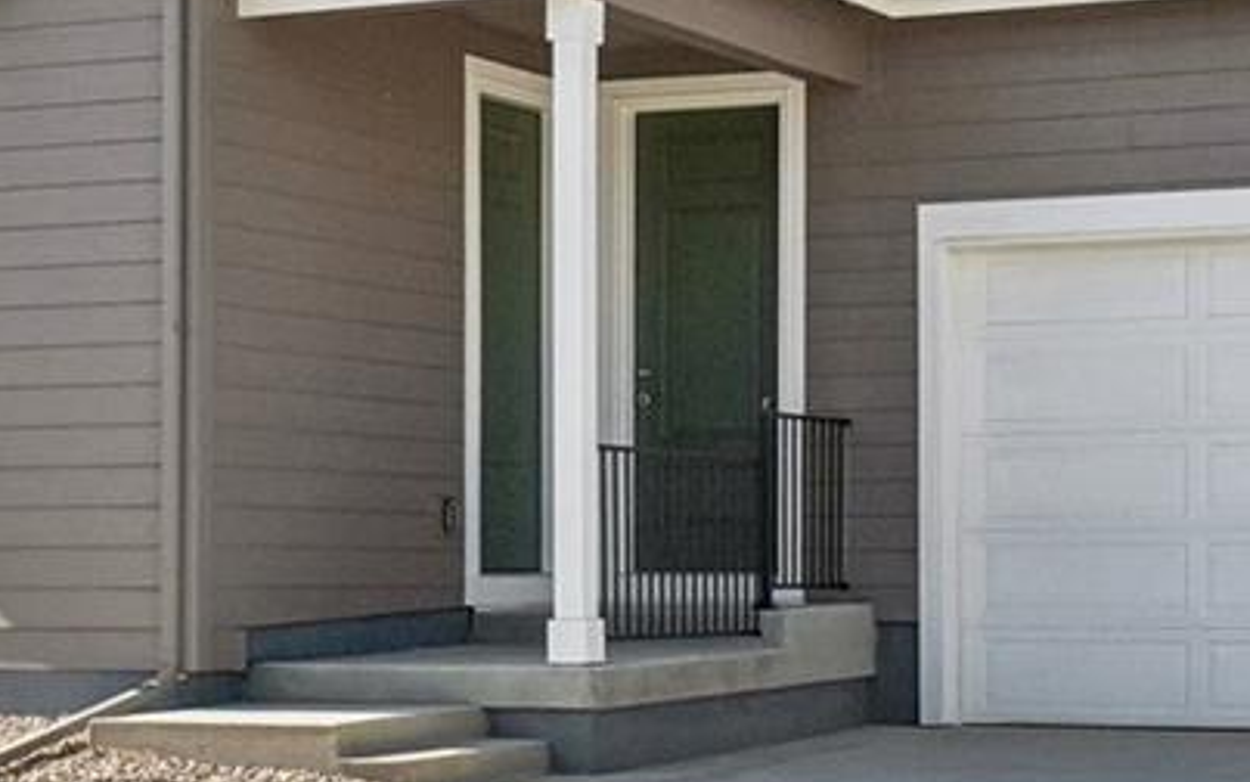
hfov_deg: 21.4
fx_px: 3305
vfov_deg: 13.4
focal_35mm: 97
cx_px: 813
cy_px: 186
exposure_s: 1/1250
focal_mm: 16
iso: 400
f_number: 8
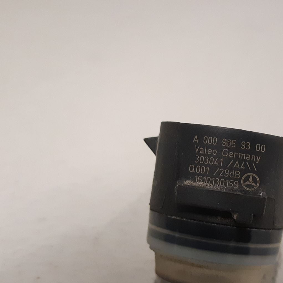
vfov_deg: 36.6
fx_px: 425
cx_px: 199
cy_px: 173
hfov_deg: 36.2
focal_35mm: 46
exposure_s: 1/50
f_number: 1.7
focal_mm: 3.93
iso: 320
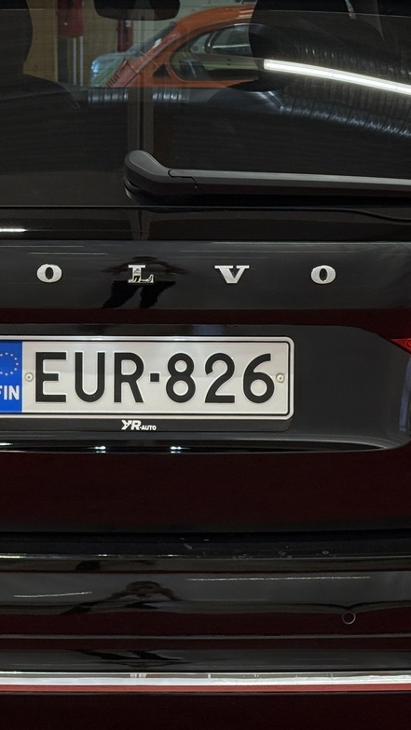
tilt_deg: -9.5
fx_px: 1860
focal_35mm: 96
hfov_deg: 12.6
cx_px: 141
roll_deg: -0.2
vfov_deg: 22.2
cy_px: 305
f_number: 1.78
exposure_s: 1/78
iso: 200
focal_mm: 6.76
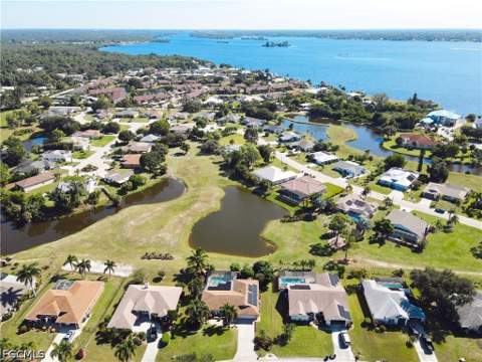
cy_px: 181
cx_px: 241
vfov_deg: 56.8
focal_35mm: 24
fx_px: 334
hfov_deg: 71.6
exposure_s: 1/640
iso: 100
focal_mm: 4.5
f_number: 2.8
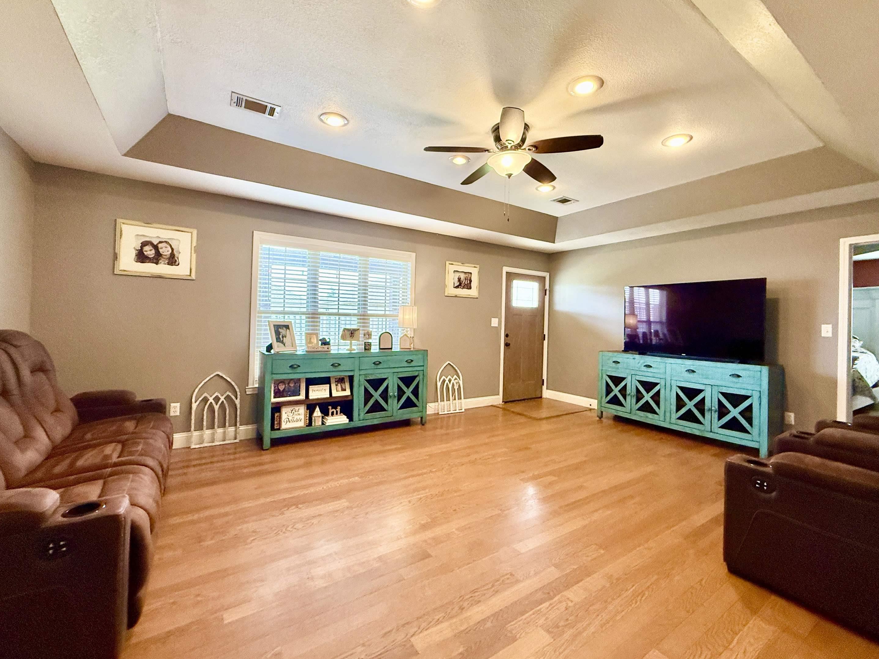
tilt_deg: -0.4
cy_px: 318
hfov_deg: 98.2
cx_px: 446
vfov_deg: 81.7
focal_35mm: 15
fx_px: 381
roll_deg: -1.6
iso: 250
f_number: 2.2
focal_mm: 2.22
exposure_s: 1/120
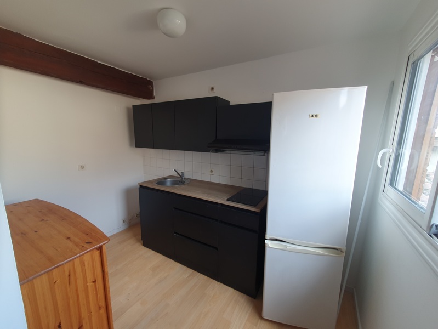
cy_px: 164
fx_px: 165
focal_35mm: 13
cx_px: 219
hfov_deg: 106.2
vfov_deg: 90.0
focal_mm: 1.8
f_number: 2.2
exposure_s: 1/50
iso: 64
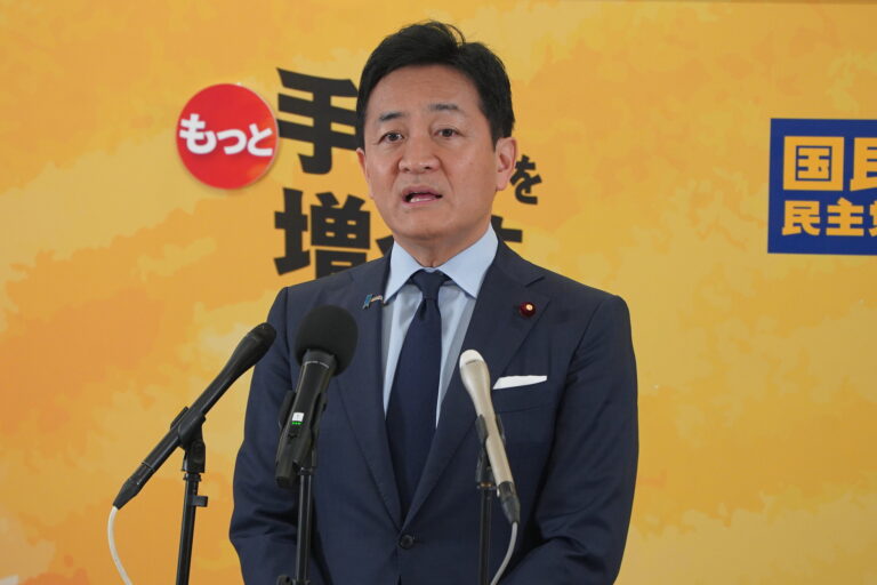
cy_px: 292
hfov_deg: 6.9
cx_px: 438
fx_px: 7308
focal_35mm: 300
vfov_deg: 4.6
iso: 2500
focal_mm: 200
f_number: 5.6
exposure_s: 1/320
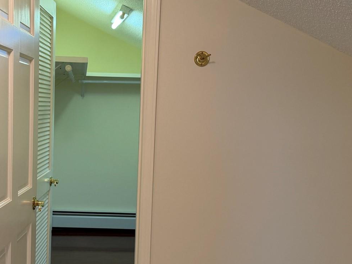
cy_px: 149
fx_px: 508
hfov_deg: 37.3
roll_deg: -1.5
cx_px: 90
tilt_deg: -5.4
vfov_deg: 29.1
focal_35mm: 50
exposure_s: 1/60
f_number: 1.78
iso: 160
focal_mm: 6.76
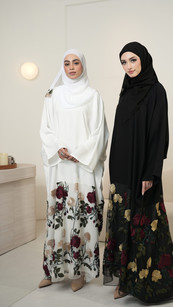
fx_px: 432
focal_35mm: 53
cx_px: 103
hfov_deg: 22.6
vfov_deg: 39.2
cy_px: 152
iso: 160
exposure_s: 1/200
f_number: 4
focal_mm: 50
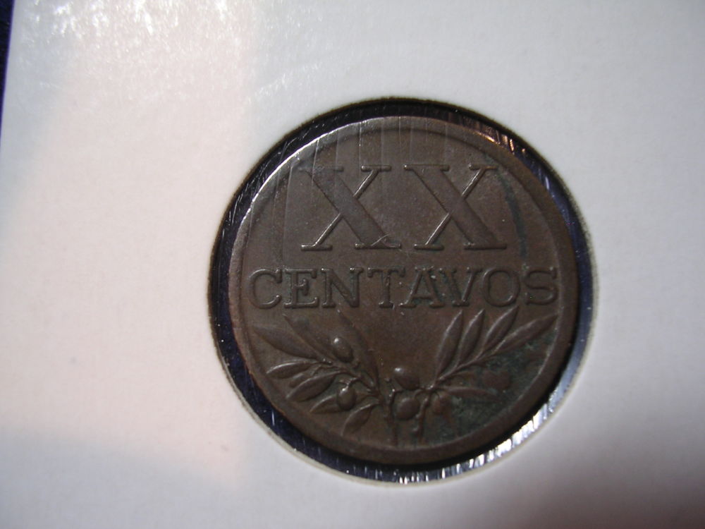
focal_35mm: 38
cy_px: 264
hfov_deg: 49.0
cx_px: 352
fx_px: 774
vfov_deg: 37.7
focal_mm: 5.8
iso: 100
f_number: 2.8
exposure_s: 1/11.4
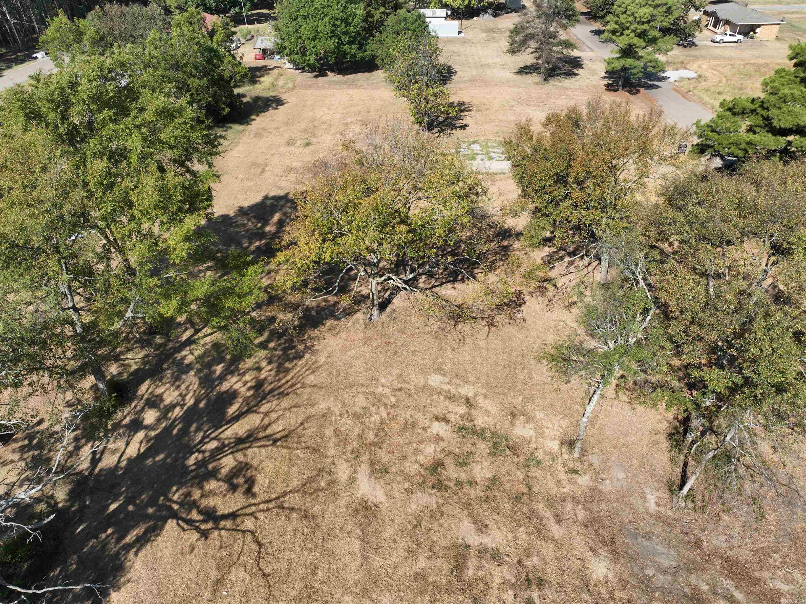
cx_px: 403
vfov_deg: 56.8
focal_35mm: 24
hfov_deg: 71.6
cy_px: 302
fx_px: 559
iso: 100
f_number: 2.8
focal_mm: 12.29
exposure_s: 1/1600
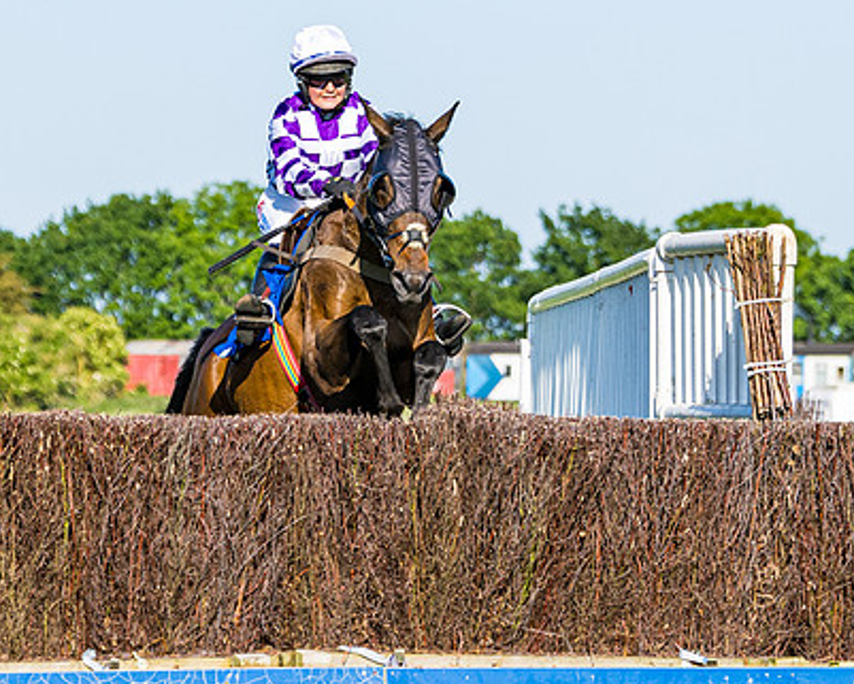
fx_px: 8444
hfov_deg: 5.8
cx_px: 388
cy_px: 352
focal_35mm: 334
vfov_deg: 4.6
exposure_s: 1/2000
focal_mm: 110
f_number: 4
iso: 200
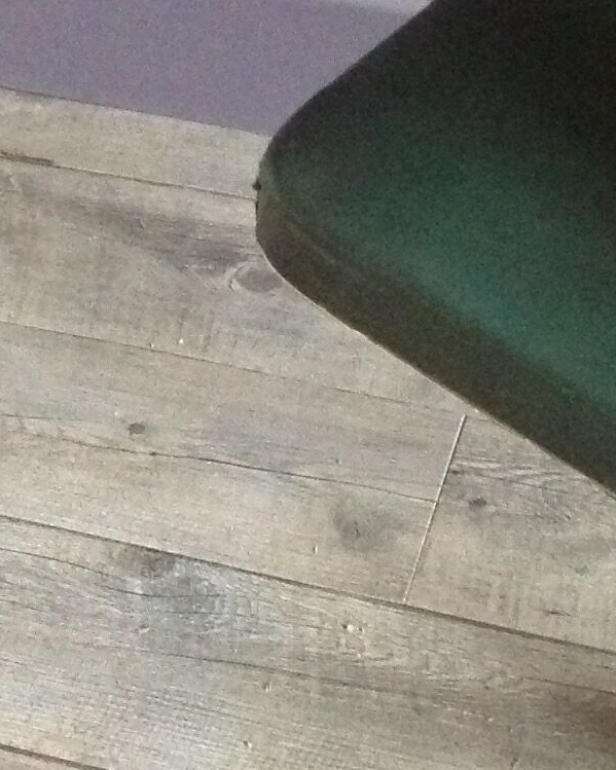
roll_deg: -0.3
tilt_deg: -42.7
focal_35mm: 118
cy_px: 139
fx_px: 2690
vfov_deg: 16.2
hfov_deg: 13.0
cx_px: 409
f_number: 2.4
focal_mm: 4.28
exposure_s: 1/15
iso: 640
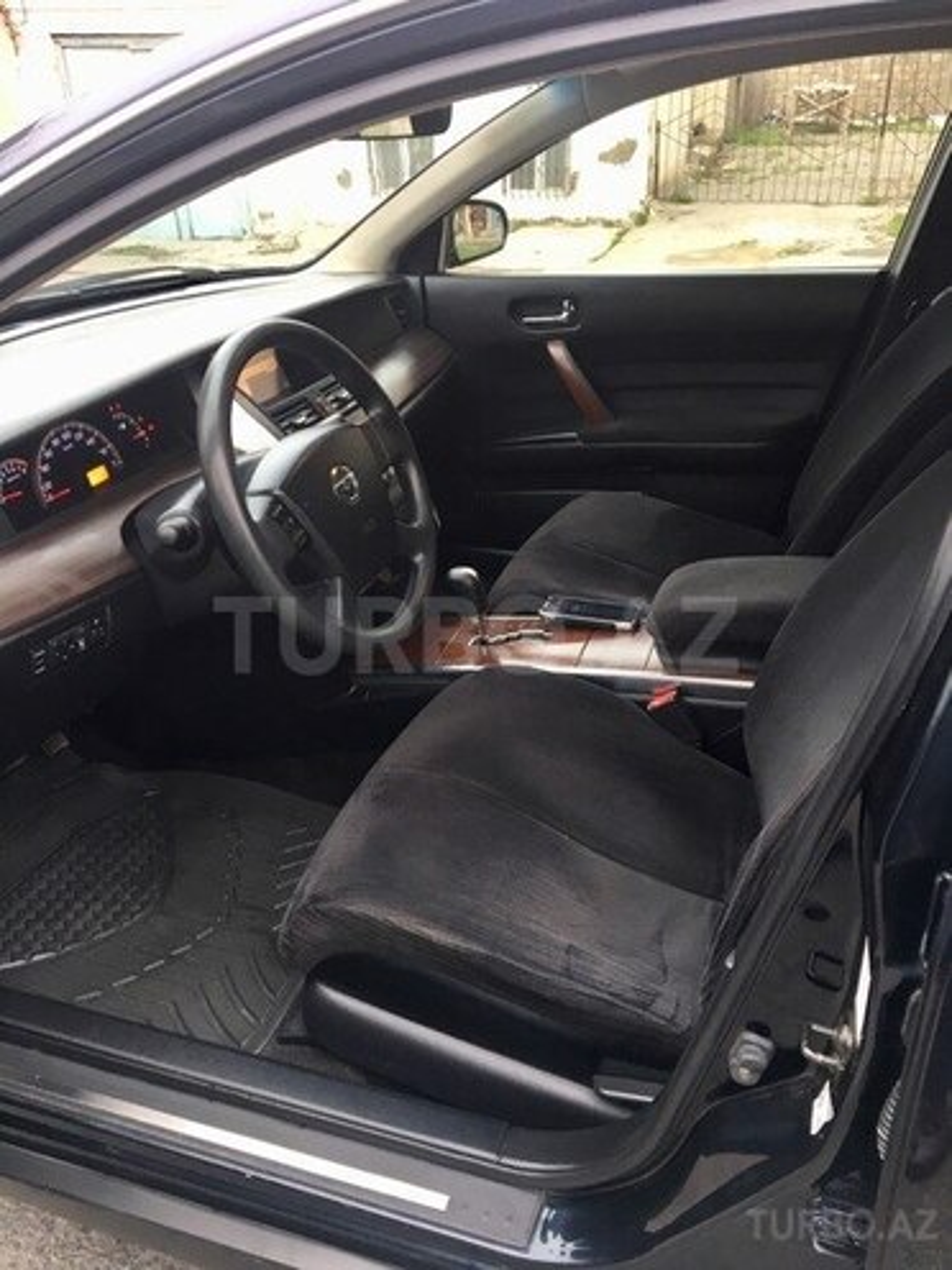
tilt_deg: -28.5
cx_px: 476
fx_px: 1063
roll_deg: +0.4
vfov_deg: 61.7
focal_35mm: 29
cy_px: 635
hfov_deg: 48.2
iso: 64
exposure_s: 1/33
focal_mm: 4.15
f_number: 2.2
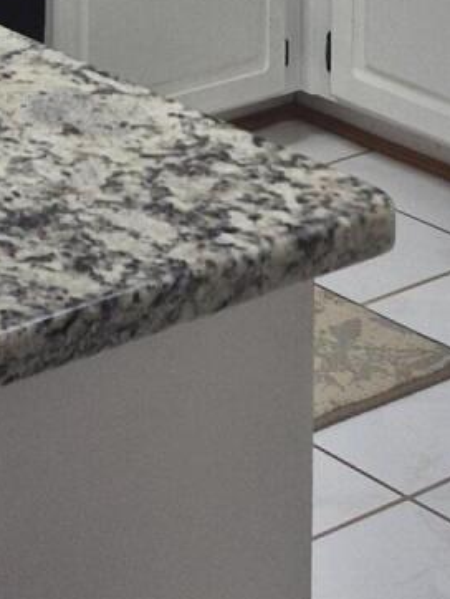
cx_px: -566
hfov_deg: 10.4
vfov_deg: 12.4
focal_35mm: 127
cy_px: -806
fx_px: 2199
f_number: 1.8
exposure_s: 1/120
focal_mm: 5.4
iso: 40
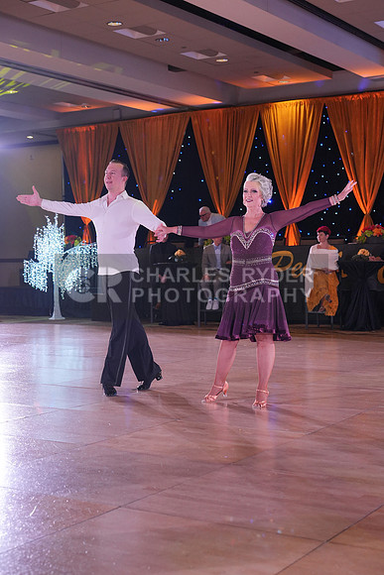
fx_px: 895
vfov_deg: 35.6
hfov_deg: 24.2
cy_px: 288
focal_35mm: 56
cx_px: 192
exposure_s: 1/400
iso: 1600
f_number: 4
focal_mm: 56
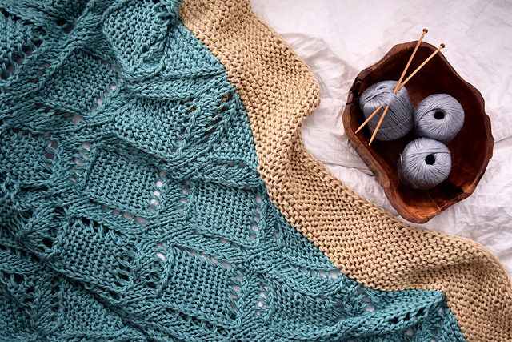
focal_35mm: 36
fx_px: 512
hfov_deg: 53.1
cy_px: 171
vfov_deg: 36.9
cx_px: 256
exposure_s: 1/125
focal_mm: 24
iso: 400
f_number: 5.6
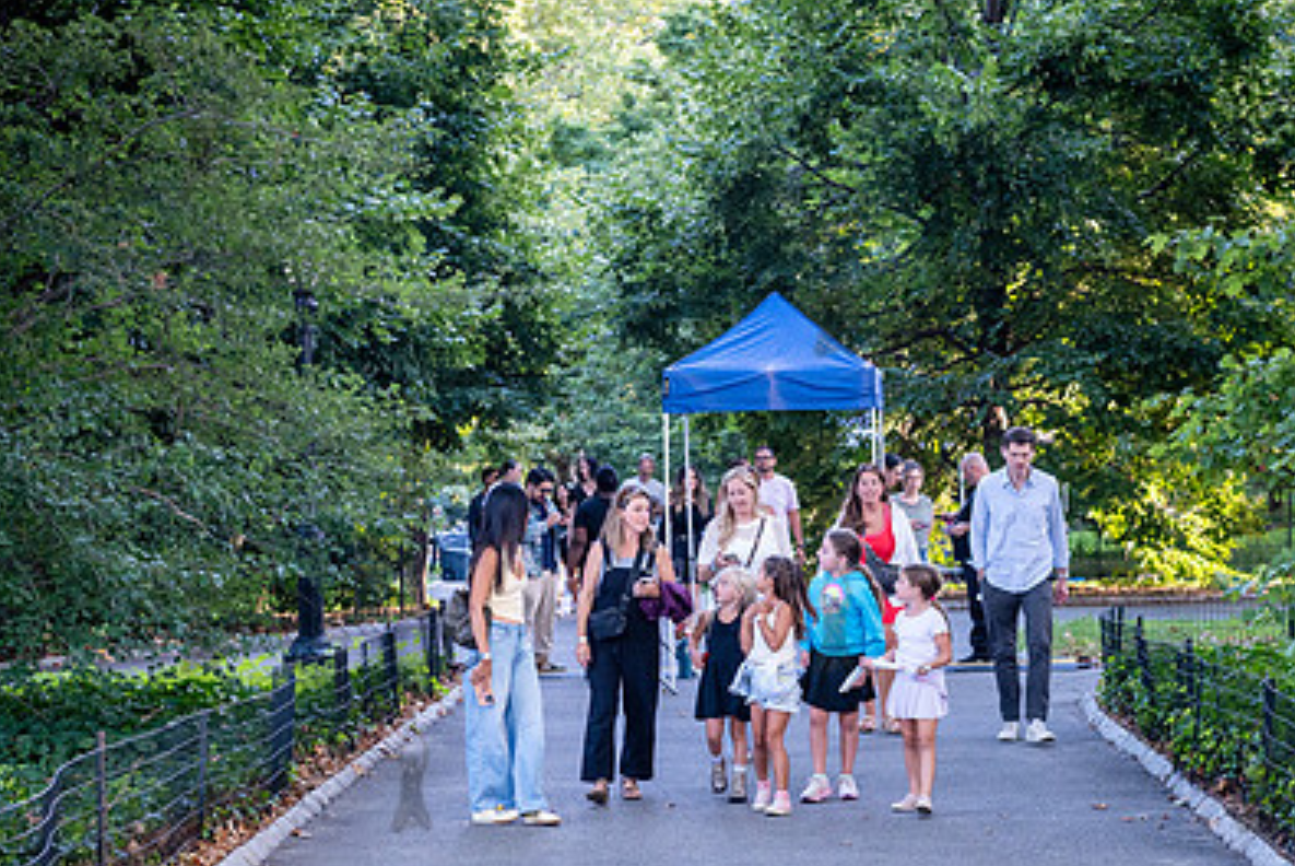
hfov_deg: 22.3
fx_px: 3276
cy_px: 615
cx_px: 833
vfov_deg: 15.0
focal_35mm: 91
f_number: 4.5
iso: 2000
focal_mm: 62
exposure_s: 1/125
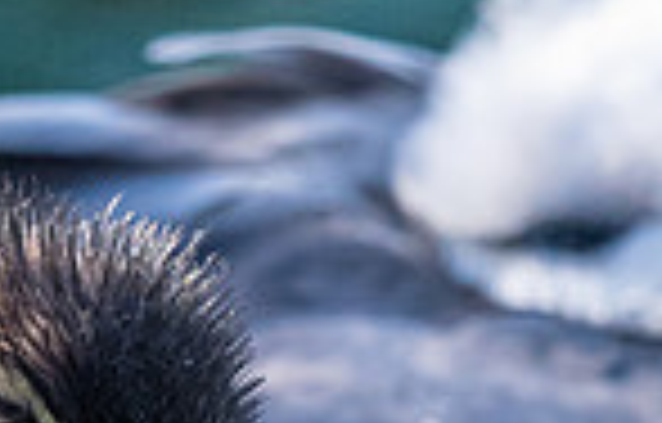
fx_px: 41858
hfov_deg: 0.9
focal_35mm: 2305
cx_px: 33
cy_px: 500
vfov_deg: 0.6
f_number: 8
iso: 800
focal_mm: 300
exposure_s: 1/640
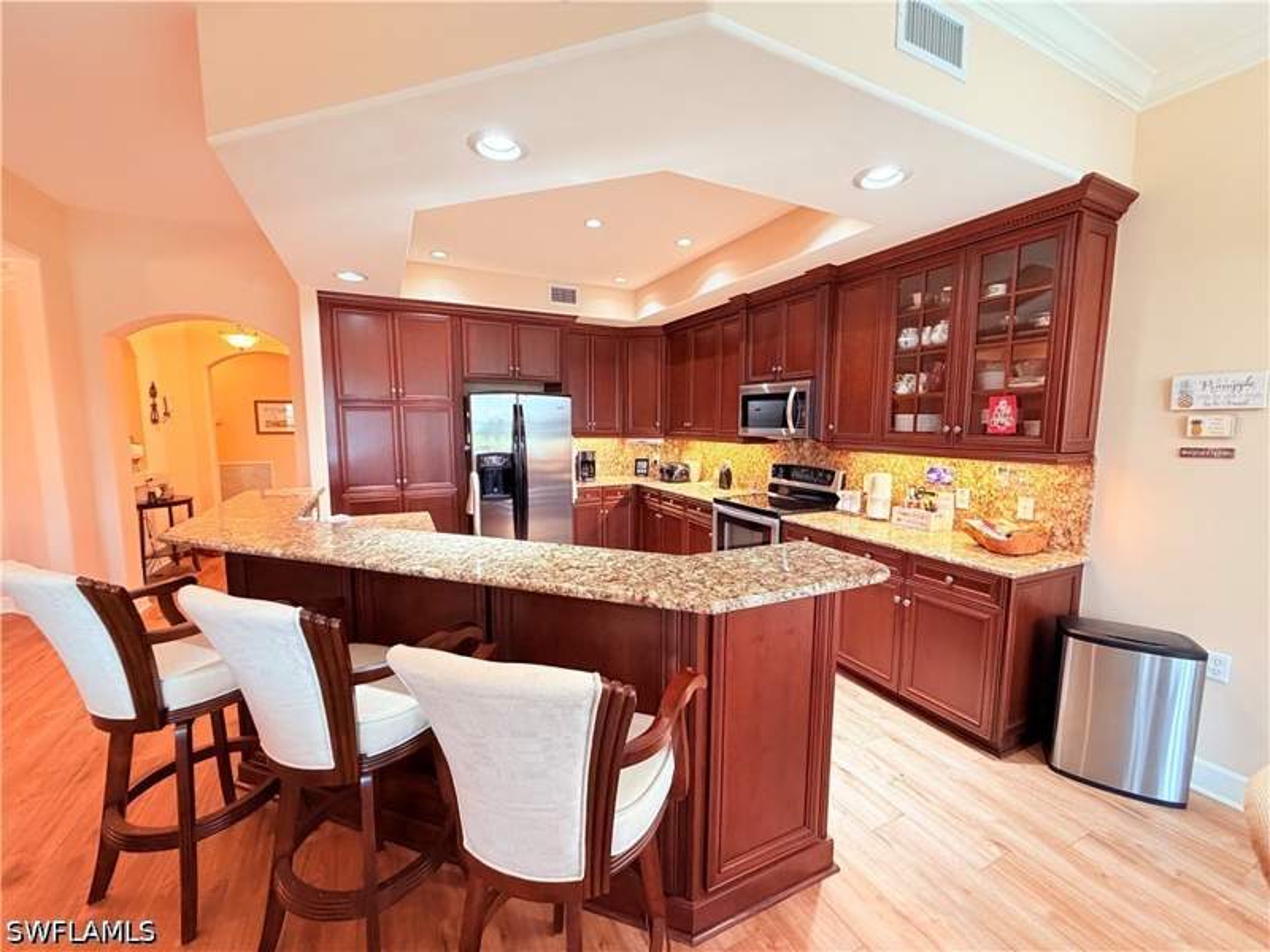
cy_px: 476
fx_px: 514
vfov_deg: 85.7
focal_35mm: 14
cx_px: 635
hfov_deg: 102.1
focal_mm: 2.22
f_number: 2.2
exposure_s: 1/60
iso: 320
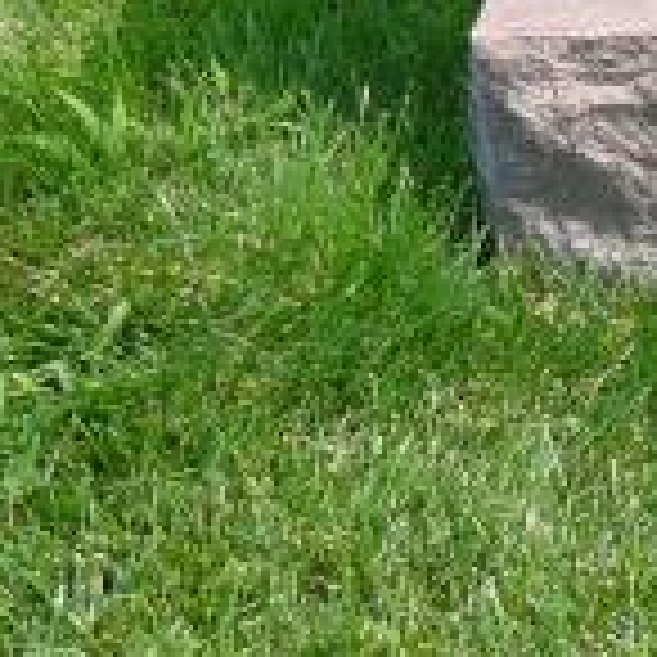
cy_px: 47
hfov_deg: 10.1
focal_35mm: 153
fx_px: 3285
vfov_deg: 11.3
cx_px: 1526
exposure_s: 1/200
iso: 100
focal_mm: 6
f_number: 4
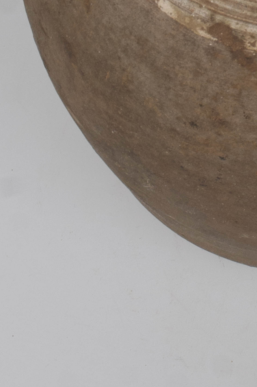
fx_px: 1807
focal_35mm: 168
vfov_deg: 11.9
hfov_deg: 8.0
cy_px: -139
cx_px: 319
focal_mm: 38
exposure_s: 1/160
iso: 160
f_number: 11
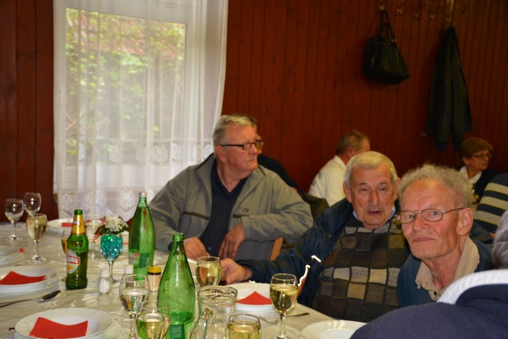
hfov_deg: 41.1
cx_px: 254
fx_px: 677
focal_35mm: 48
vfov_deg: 28.1
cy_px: 170
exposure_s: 1/60
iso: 400
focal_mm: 32
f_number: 4
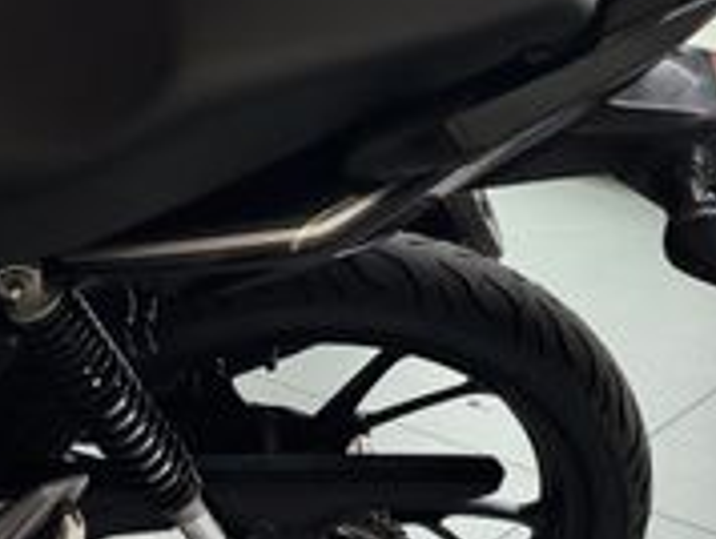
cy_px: 326
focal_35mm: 127
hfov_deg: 15.5
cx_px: 414
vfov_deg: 11.7
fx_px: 2630
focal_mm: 6.76
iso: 64
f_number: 1.78
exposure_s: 1/1043
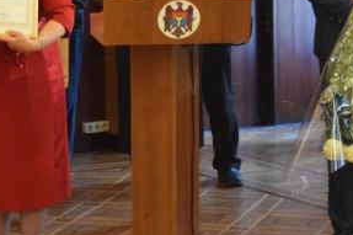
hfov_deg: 11.3
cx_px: 58
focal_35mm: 181
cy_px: -14
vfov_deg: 7.5
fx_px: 1775
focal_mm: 55
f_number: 5.6
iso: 6400
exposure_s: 1/60
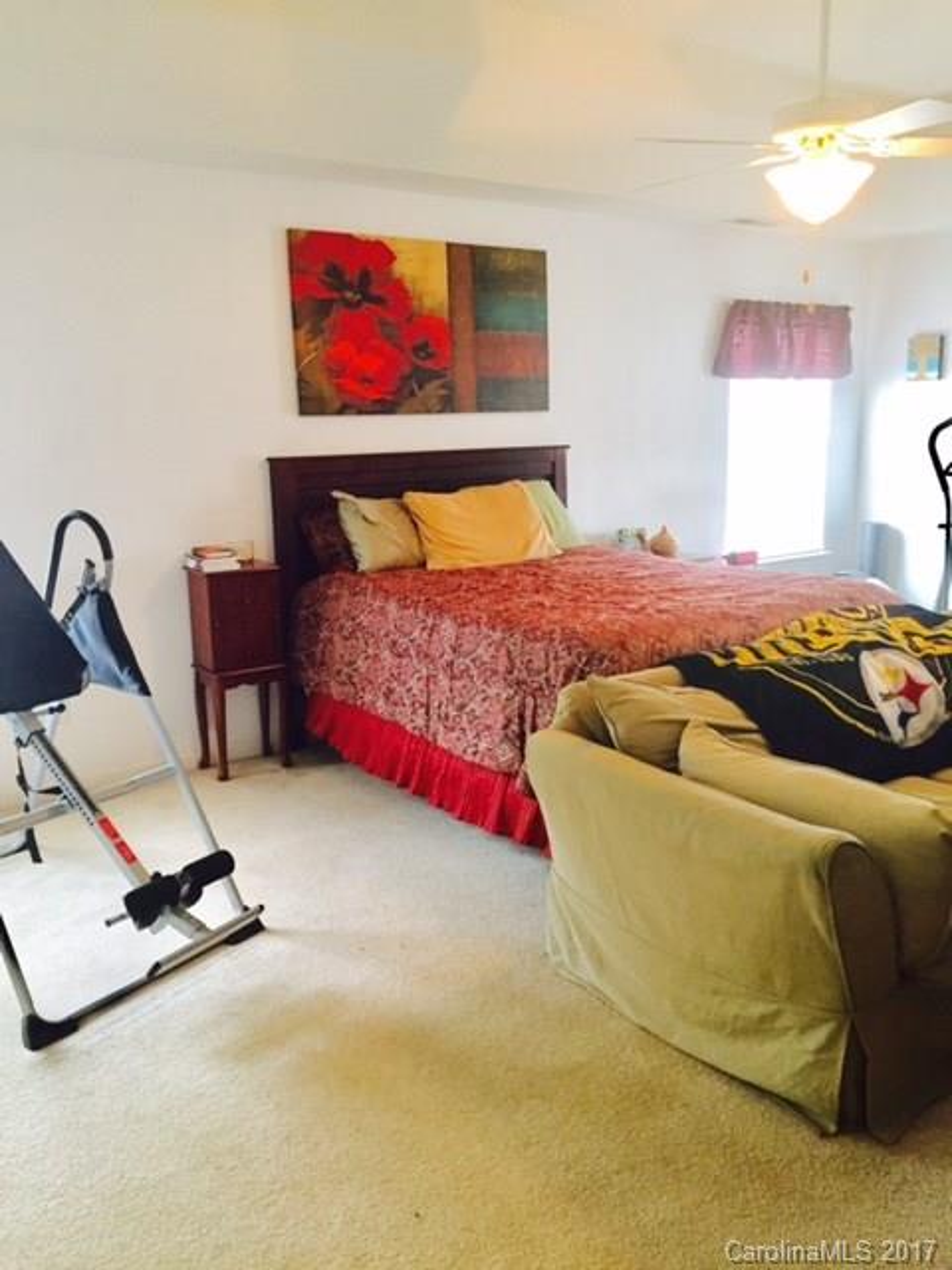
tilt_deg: -11.3
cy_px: 635
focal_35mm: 29
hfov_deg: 48.2
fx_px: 1063
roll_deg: +1.2
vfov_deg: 61.7
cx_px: 476
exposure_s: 1/30
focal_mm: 4.15
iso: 160
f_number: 2.2
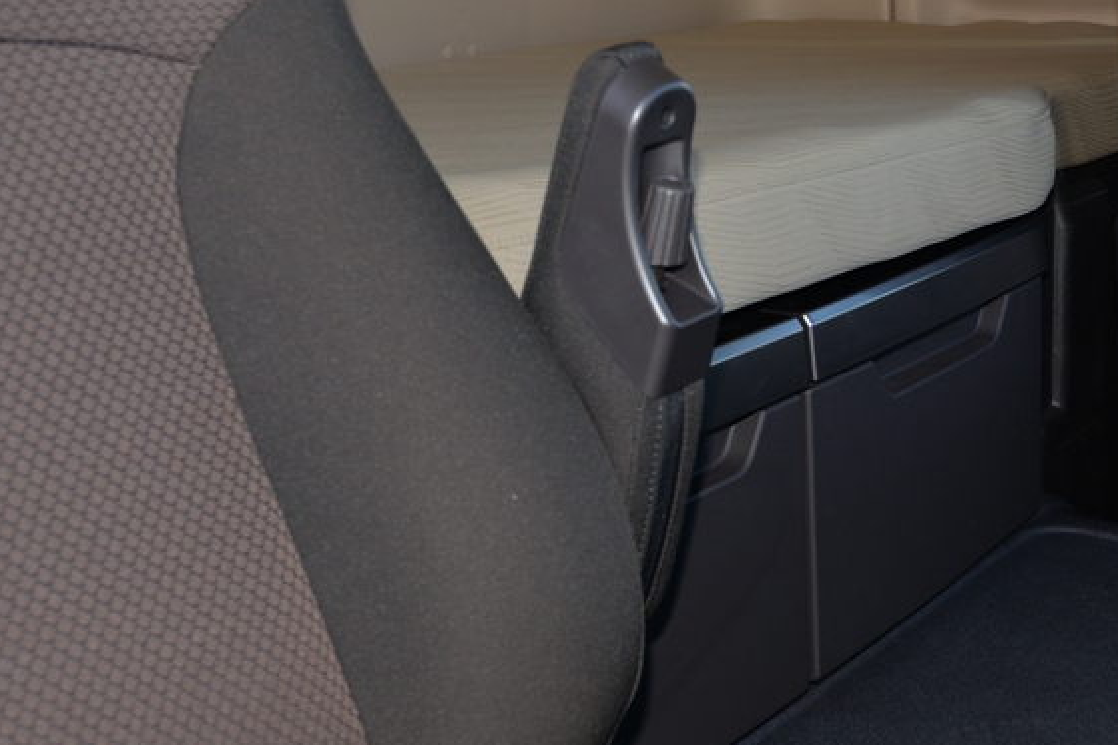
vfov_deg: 24.6
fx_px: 1708
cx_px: 953
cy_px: 311
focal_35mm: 55
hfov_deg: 34.7
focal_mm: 30
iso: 200
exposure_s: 1/160
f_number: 4.5
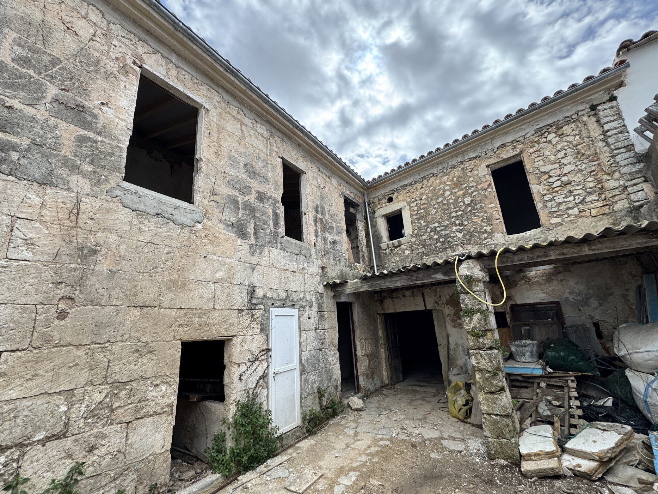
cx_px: 318
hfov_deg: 98.1
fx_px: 285
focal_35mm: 15
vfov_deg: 81.7
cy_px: 249
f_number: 2.2
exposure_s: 1/831
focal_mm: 2.22
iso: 40
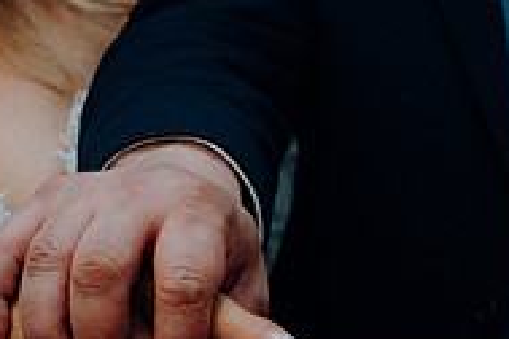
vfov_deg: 10.4
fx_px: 1824
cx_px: 277
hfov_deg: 15.9
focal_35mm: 129
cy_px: 456
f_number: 5
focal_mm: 42
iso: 2500
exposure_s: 1/160
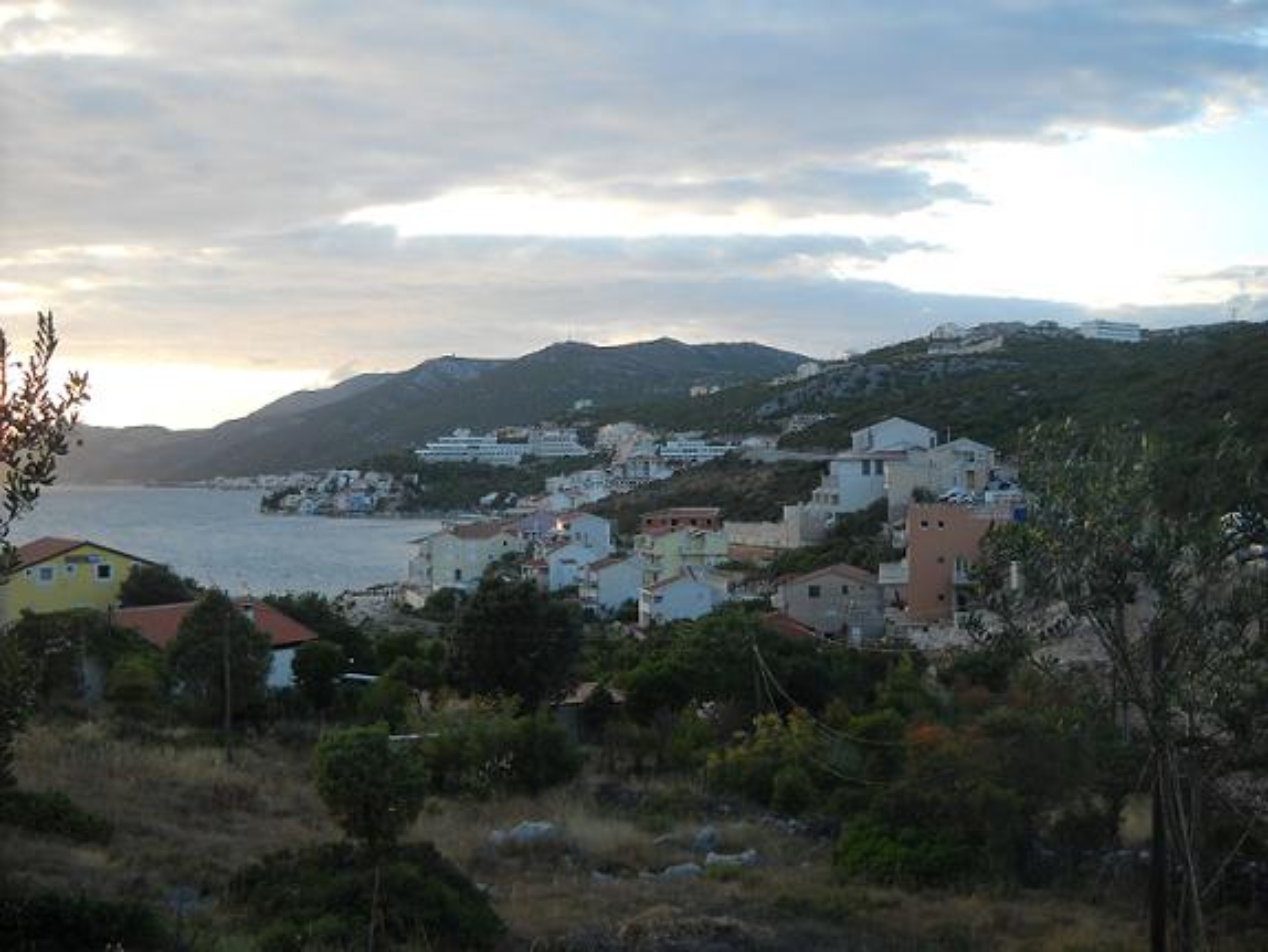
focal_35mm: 41
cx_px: 634
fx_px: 1502
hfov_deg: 45.8
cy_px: 476
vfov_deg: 35.2
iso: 64
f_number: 3.1
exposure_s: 1/129
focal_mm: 6.72
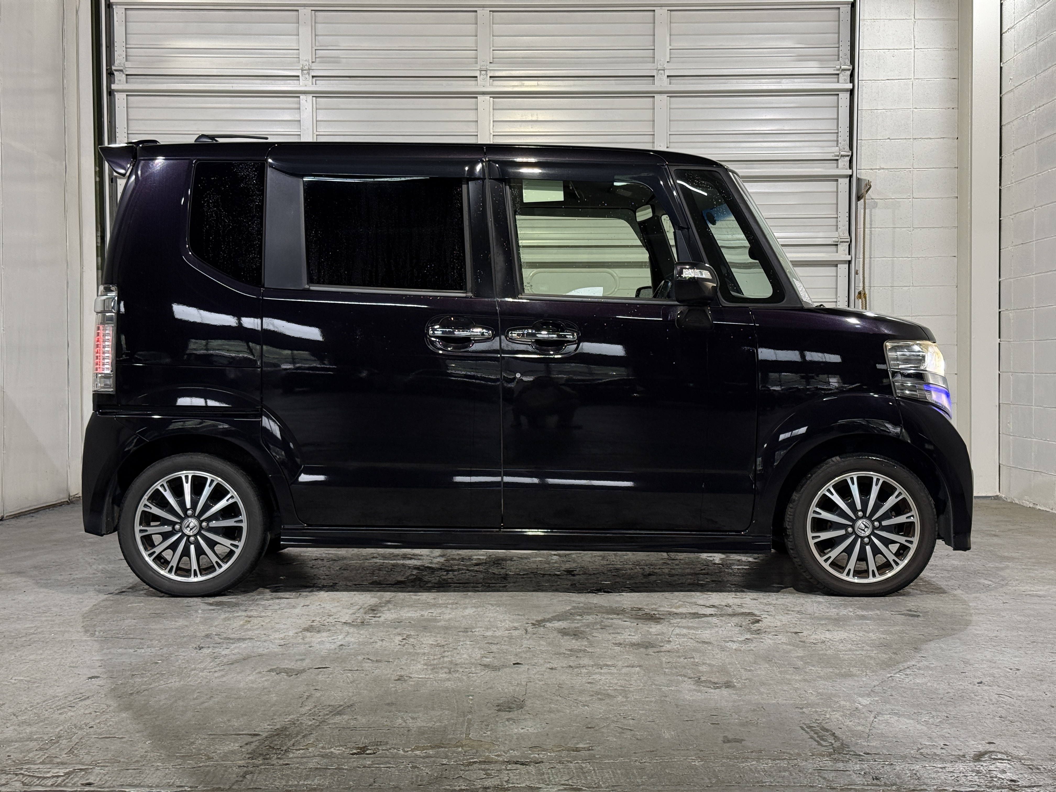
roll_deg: +0.1
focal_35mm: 48
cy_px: 396
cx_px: 528
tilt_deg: -0.7
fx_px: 1464
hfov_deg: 39.7
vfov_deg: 30.3
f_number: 1.78
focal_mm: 6.76
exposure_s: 1/60
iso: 200
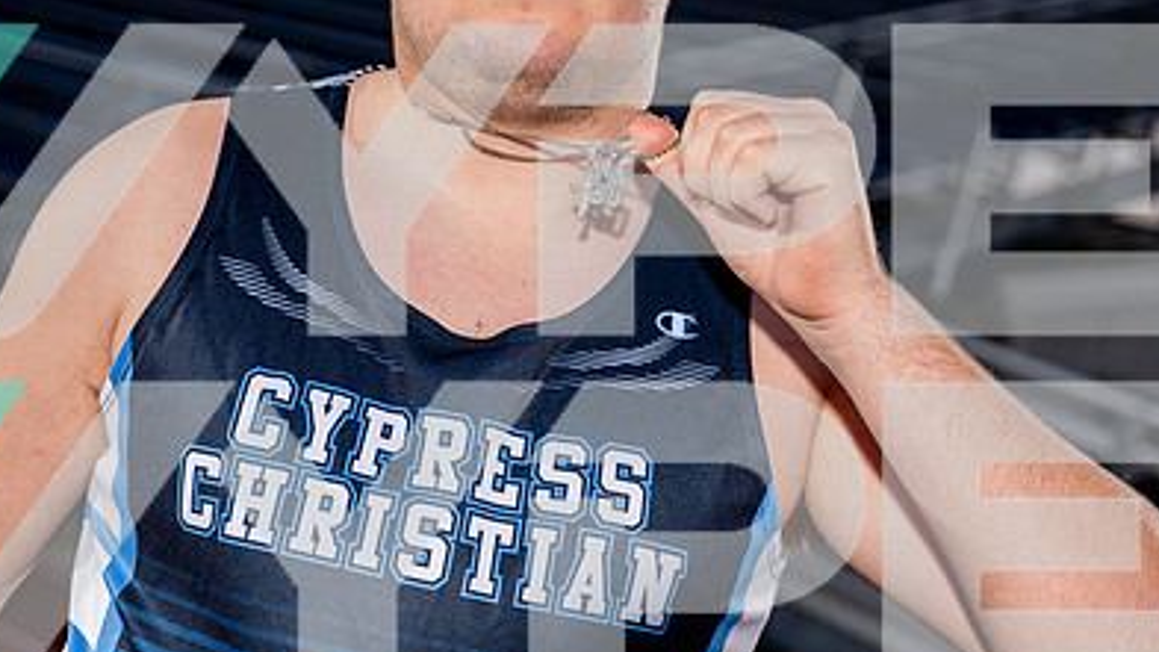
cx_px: 481
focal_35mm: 82
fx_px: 2520
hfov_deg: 25.9
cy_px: 181
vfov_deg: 14.7
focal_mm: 53
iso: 100
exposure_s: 1/250
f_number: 4
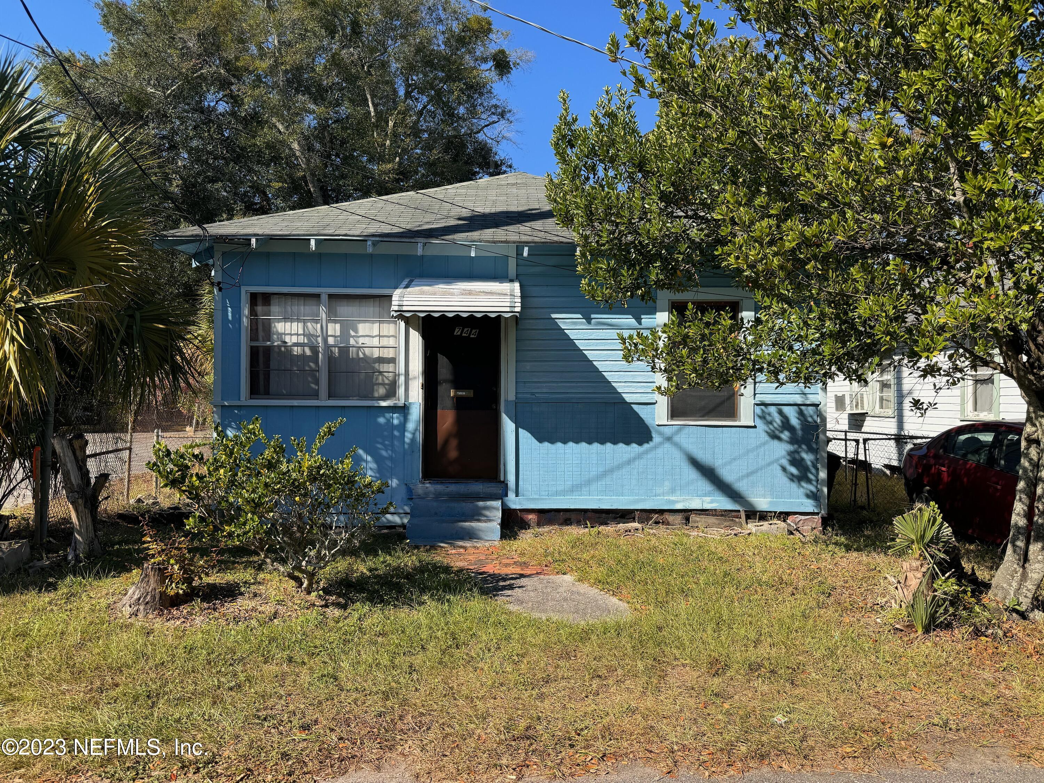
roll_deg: -0.4
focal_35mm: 24
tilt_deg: +0.3
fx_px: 724
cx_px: 522
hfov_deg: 71.6
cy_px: 392
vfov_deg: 56.8
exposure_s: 1/2959
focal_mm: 6.86
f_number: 1.78
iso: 80
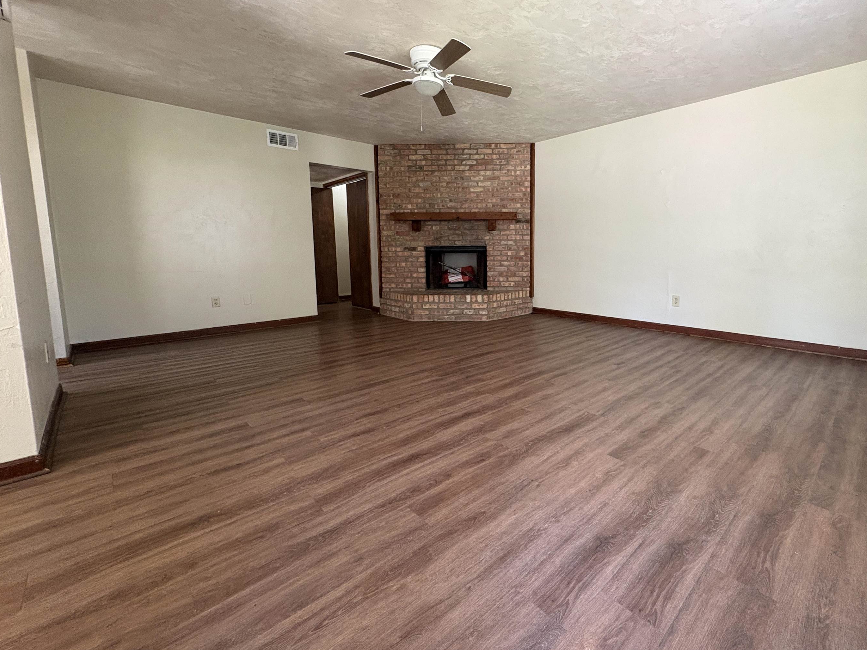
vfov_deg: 77.9
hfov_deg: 93.9
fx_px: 401
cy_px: 293
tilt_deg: -5.3
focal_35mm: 16
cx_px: 493
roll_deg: +0.4
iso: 500
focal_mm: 2.22
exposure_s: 1/60
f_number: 2.2
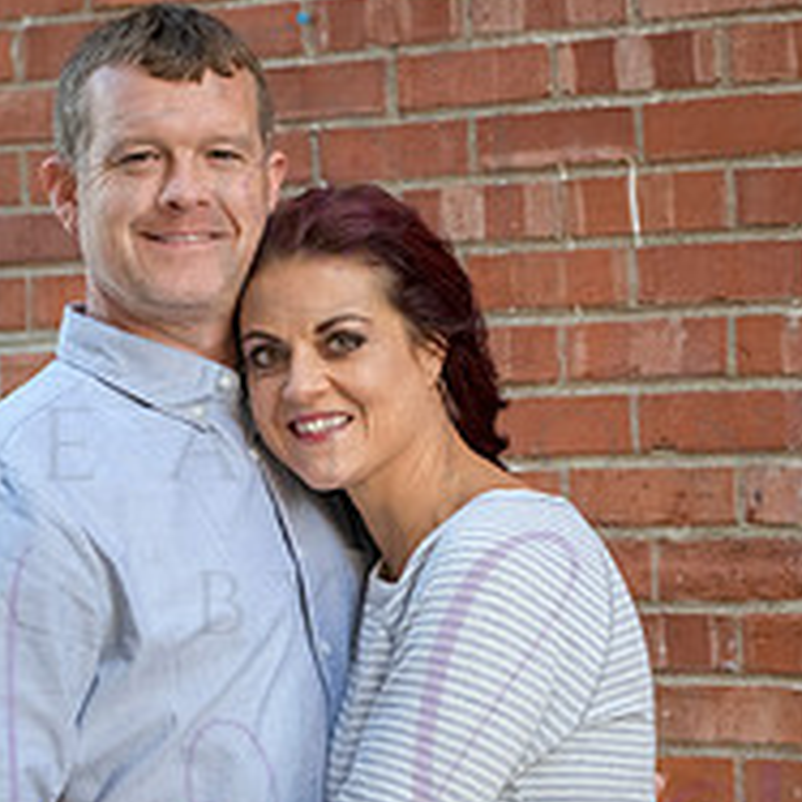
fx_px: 4299
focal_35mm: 164
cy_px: 596
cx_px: 326
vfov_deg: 10.6
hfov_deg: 10.7
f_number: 6.3
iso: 1250
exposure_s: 1/320
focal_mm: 80
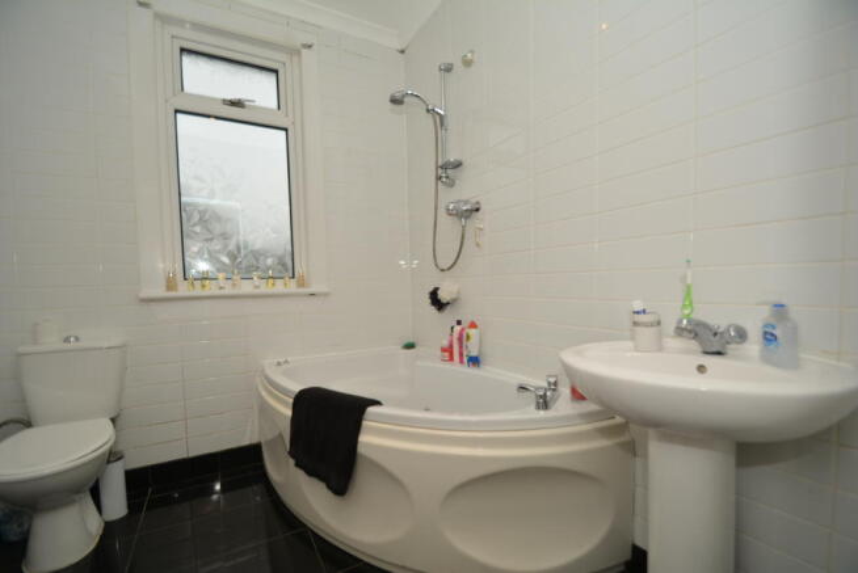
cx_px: 429
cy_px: 286
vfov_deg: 77.4
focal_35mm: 15
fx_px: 358
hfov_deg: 100.4
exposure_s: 1/100
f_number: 3.5
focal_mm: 10
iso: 100
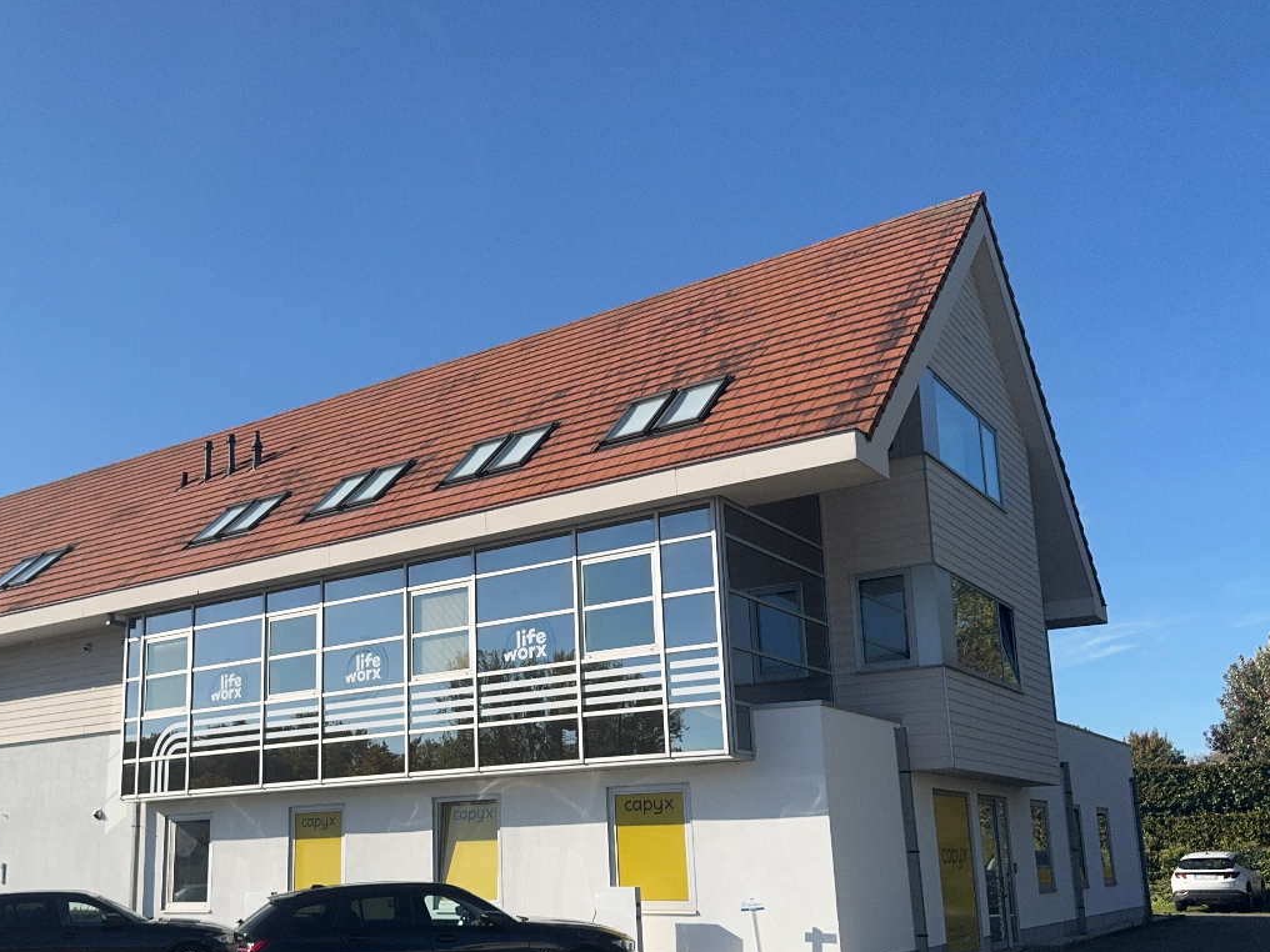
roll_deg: +1.2
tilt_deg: +11.2
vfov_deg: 41.4
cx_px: 480
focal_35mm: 34
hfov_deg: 53.4
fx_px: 1247
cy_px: 612
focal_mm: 6.76
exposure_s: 1/5814
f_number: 1.78
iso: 80
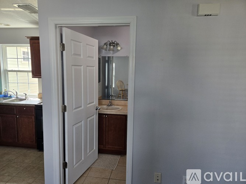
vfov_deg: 58.9
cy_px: 92
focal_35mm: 23
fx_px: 163
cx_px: 123
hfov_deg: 73.9
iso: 100
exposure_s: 1/120
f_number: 1.8
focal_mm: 5.4
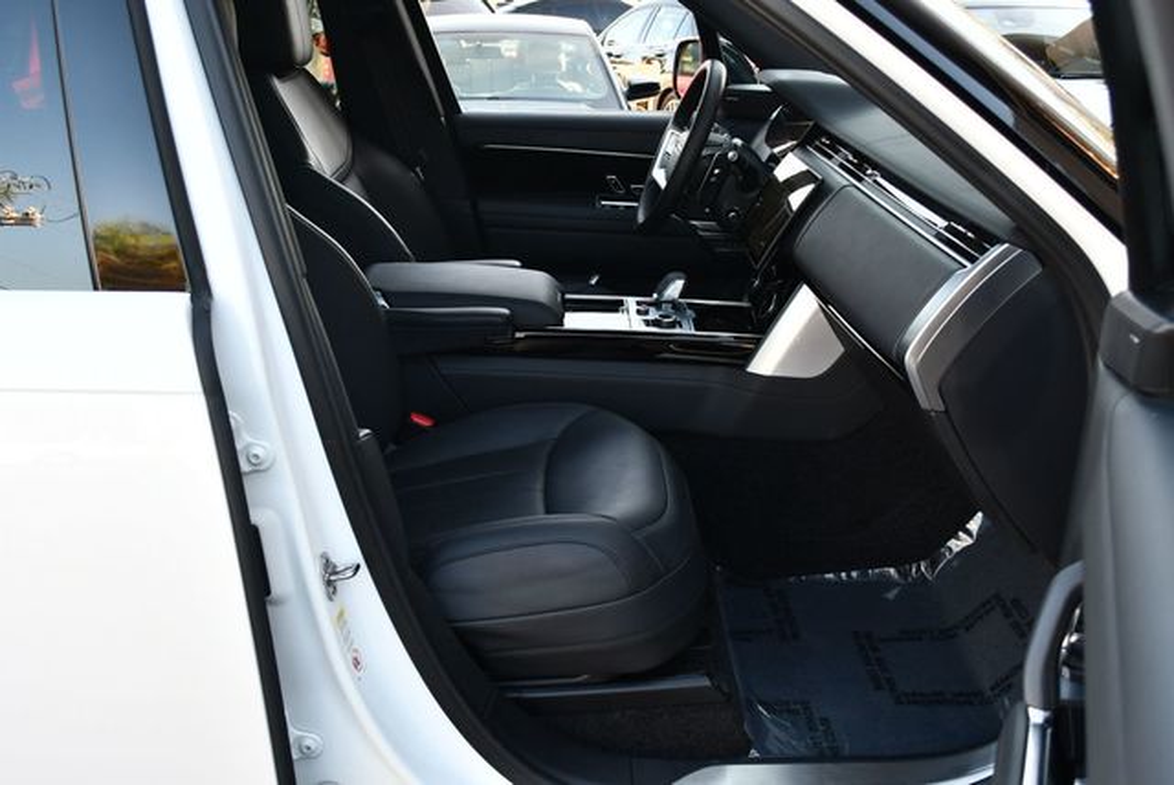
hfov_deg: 53.1
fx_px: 1175
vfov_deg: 36.9
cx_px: 587
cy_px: 392
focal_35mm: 36
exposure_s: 1/250
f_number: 4
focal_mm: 18
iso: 400
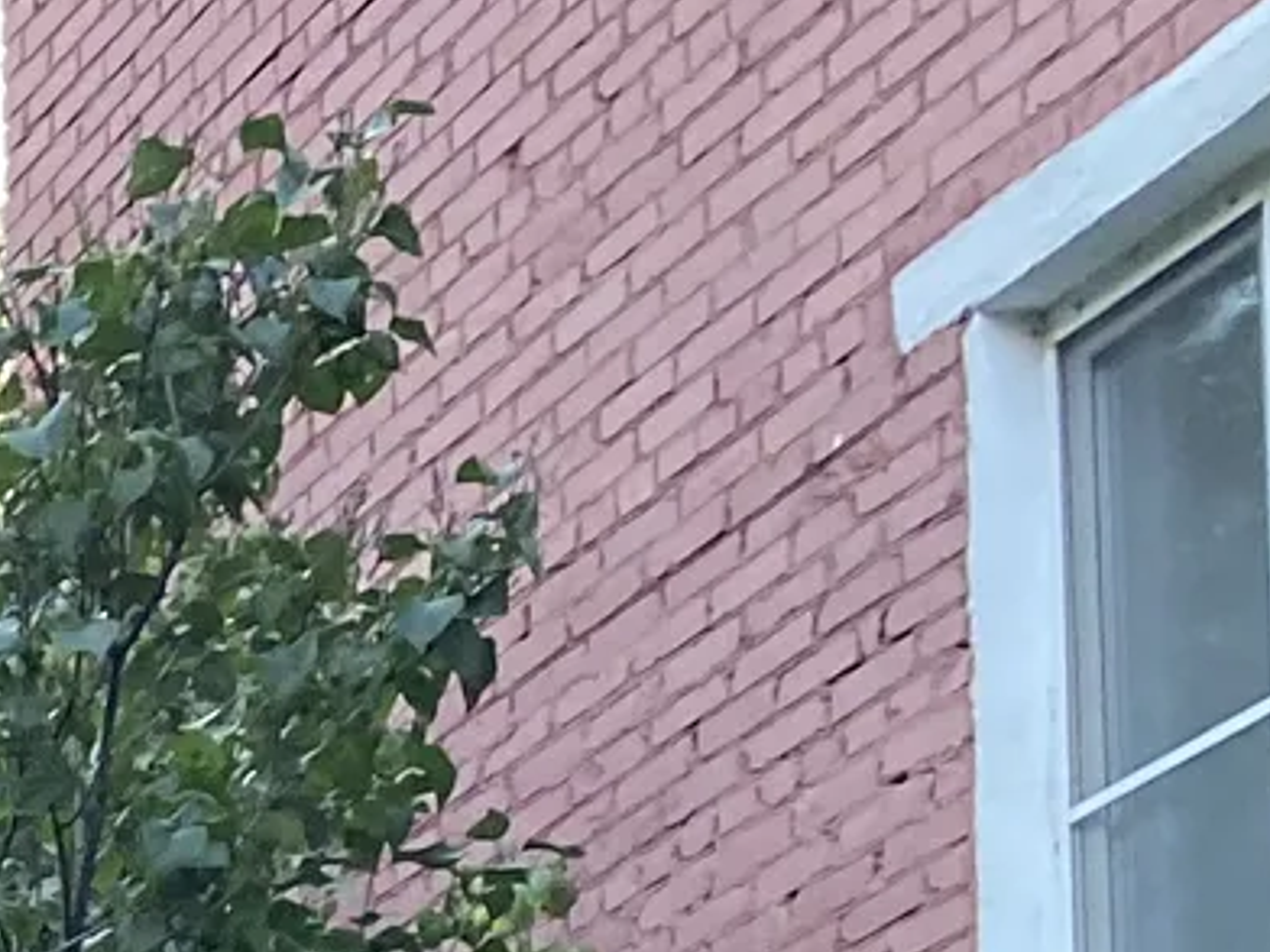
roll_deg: +1.4
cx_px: -2271
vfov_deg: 8.2
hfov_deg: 10.0
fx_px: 5833
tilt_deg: +4.5
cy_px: 2652
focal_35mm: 159
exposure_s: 1/121
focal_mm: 4.25
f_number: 1.8
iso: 100
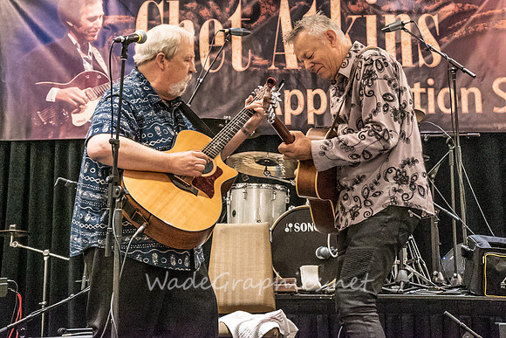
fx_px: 1256
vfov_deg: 15.3
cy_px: 98
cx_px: 253
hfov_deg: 22.8
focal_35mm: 89
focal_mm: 61
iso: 10000
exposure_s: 1/200
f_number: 5.6
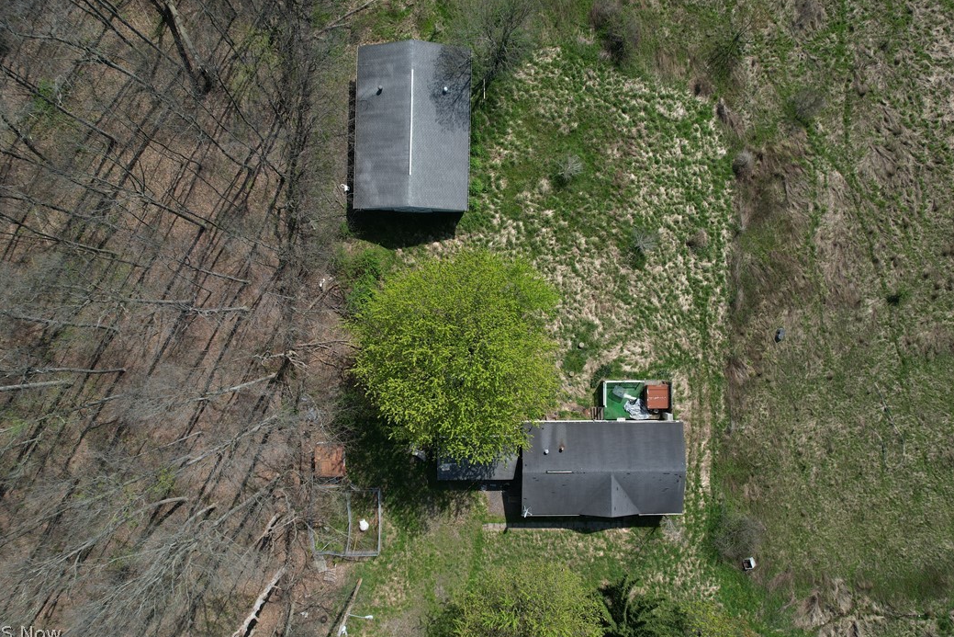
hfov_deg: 76.1
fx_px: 610
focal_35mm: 23
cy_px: 315
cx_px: 467
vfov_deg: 55.1
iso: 100
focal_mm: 8.38
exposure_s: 1/1500
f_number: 2.8
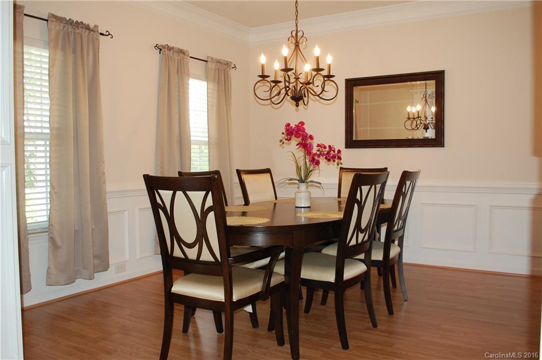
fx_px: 451
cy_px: 180
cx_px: 271
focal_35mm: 30
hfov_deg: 62.0
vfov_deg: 43.5
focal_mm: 20
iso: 400
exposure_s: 1/60
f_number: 3.8
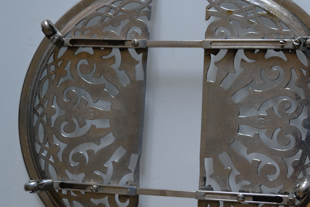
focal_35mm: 61
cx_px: 230
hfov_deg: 32.3
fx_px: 525
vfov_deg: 22.3
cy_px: 99
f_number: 4
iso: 400
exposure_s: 1/30
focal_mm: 24
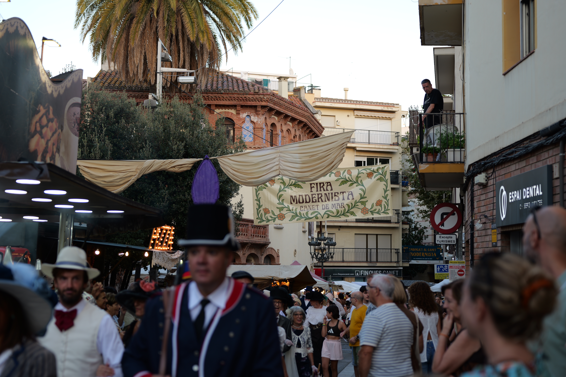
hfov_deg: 33.4
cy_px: 188
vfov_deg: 22.6
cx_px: 283
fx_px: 943
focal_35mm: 60
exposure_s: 1/80
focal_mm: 60
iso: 100
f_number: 2.8
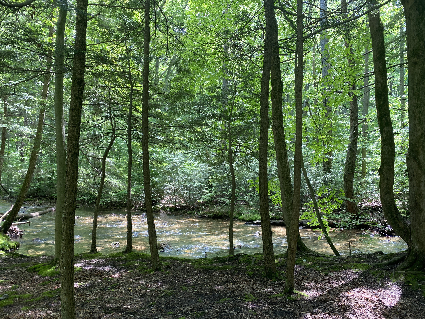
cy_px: 160
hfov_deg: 67.3
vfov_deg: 53.1
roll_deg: -0.9
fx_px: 319
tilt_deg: +2.4
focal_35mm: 26
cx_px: 212
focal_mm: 4.25
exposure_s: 1/121
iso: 80
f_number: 1.8
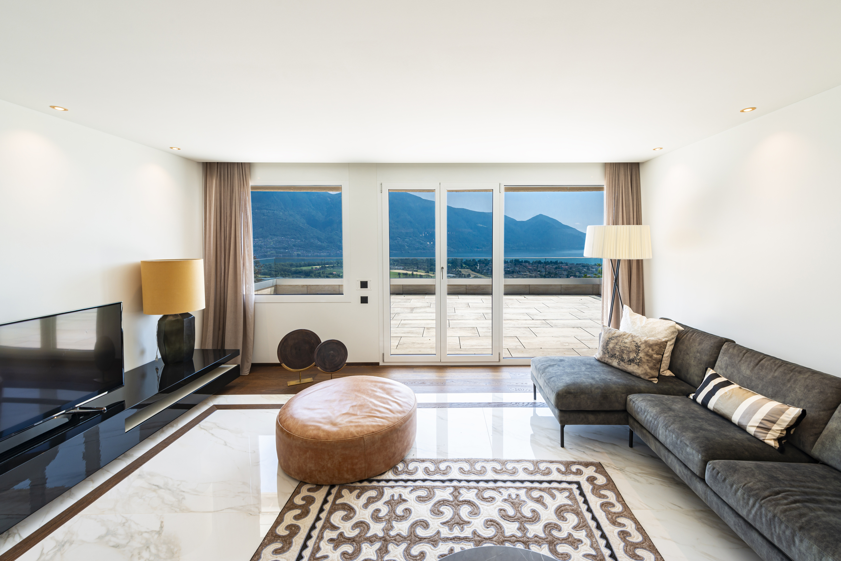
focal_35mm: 14
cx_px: 420
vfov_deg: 81.2
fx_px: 327
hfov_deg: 104.3
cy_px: 280
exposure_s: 1/10
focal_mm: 14
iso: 100
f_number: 9
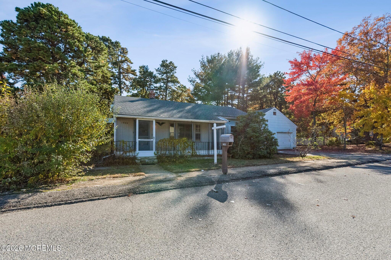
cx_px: 196
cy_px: 130
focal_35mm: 15
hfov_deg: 100.4
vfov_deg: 77.3
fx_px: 163
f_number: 7.1
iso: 2000
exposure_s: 1/3200
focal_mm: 15
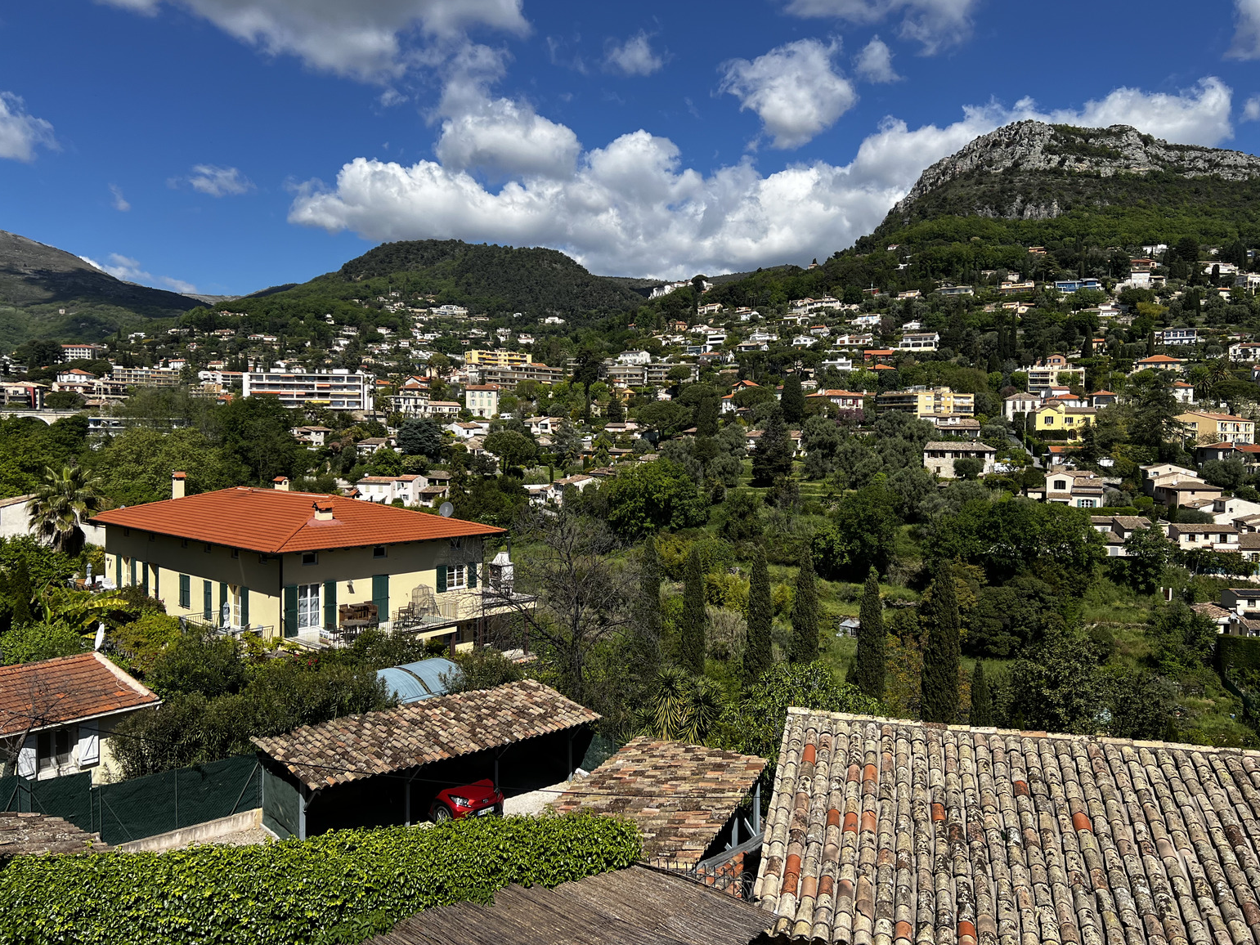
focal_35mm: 27
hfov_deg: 65.3
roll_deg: -0.5
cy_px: 464
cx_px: 651
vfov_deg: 51.4
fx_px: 983
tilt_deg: -1.8
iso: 50
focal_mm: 5.7
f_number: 1.5
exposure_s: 1/4630
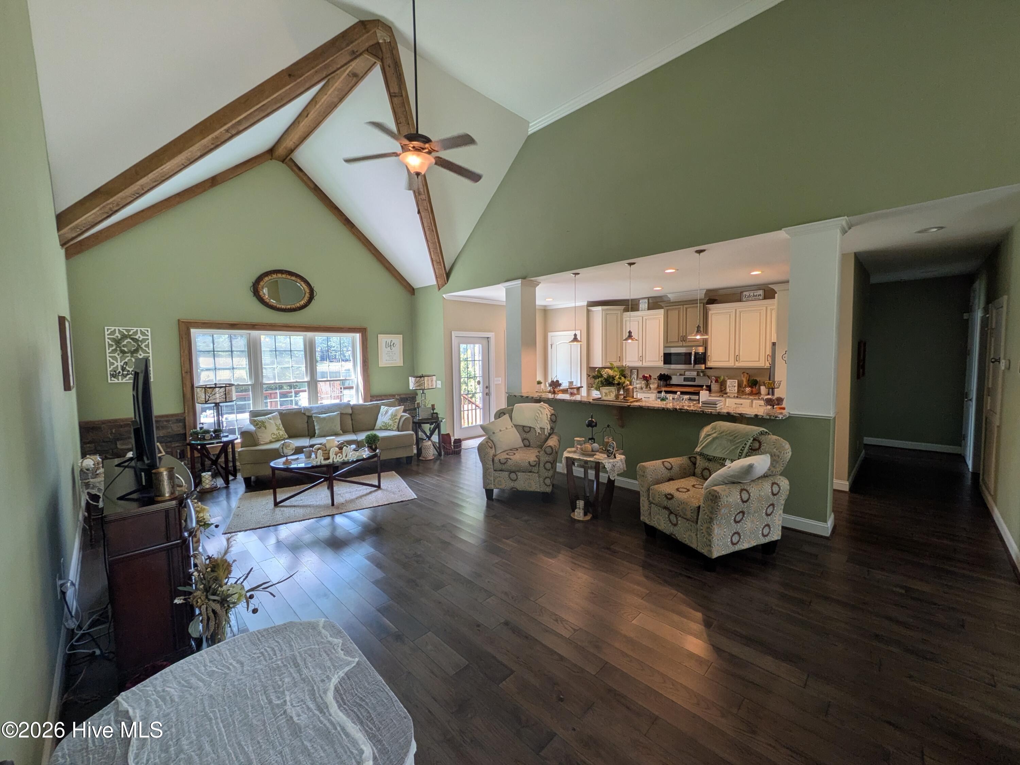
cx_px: 510
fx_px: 413
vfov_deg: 85.7
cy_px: 382
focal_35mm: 14
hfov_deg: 102.1
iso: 67
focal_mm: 1.83
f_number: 2.2
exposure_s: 1/120
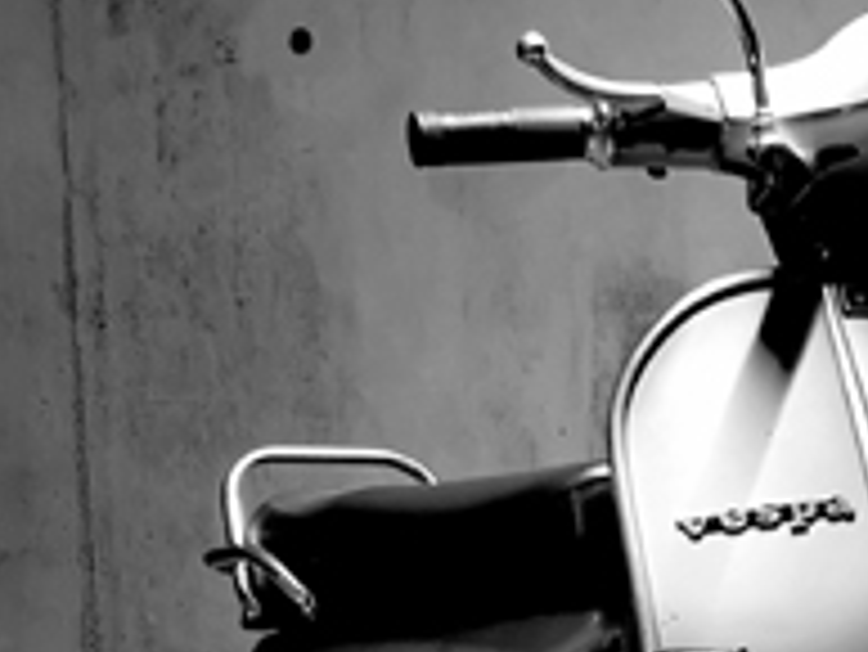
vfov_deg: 15.7
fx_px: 2283
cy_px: 742
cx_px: 904
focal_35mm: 91
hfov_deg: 20.7
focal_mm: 3.95
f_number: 1.8
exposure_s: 1/33.3
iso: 320
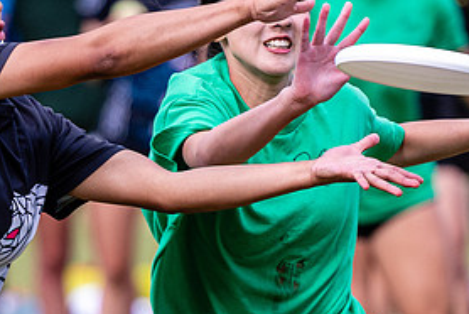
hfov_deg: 2.1
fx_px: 12859
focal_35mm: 986
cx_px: 199
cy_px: 225
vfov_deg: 1.4
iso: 360
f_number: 3.2
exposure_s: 1/2000
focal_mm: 200
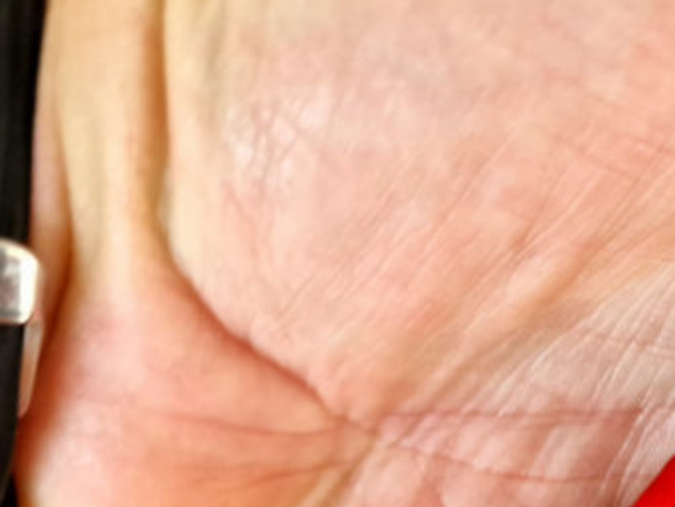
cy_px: 600
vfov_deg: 20.1
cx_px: 835
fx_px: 1346
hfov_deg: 25.0
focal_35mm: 69
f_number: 1.8
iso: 50
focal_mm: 6.4
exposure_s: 1/60
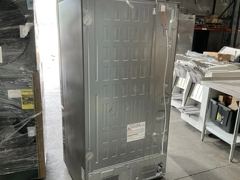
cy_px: 98
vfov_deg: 42.9
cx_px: 117
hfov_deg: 55.3
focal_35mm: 33
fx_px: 229
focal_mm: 3
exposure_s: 1/60
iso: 80
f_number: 1.8
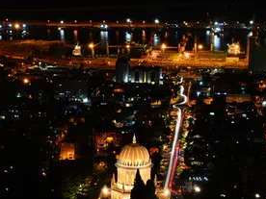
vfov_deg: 12.3
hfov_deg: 16.4
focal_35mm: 120
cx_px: 154
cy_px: 125
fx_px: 922
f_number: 22
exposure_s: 30
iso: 200
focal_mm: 86
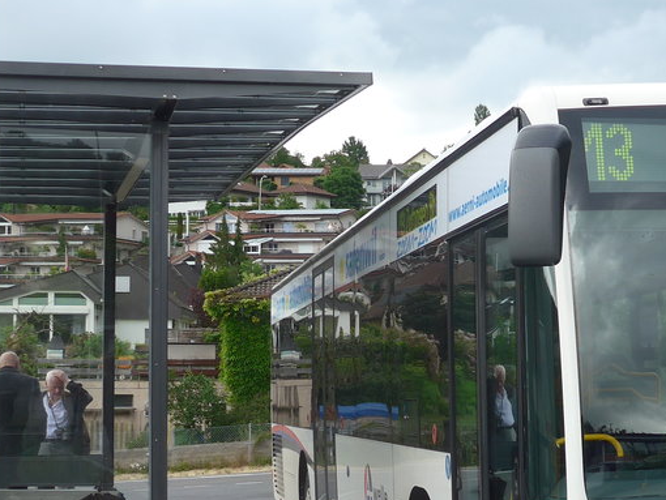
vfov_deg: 18.4
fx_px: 1540
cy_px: 329
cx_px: 539
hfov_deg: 24.0
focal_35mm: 80
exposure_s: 1/320
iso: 80
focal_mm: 7
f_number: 2.8
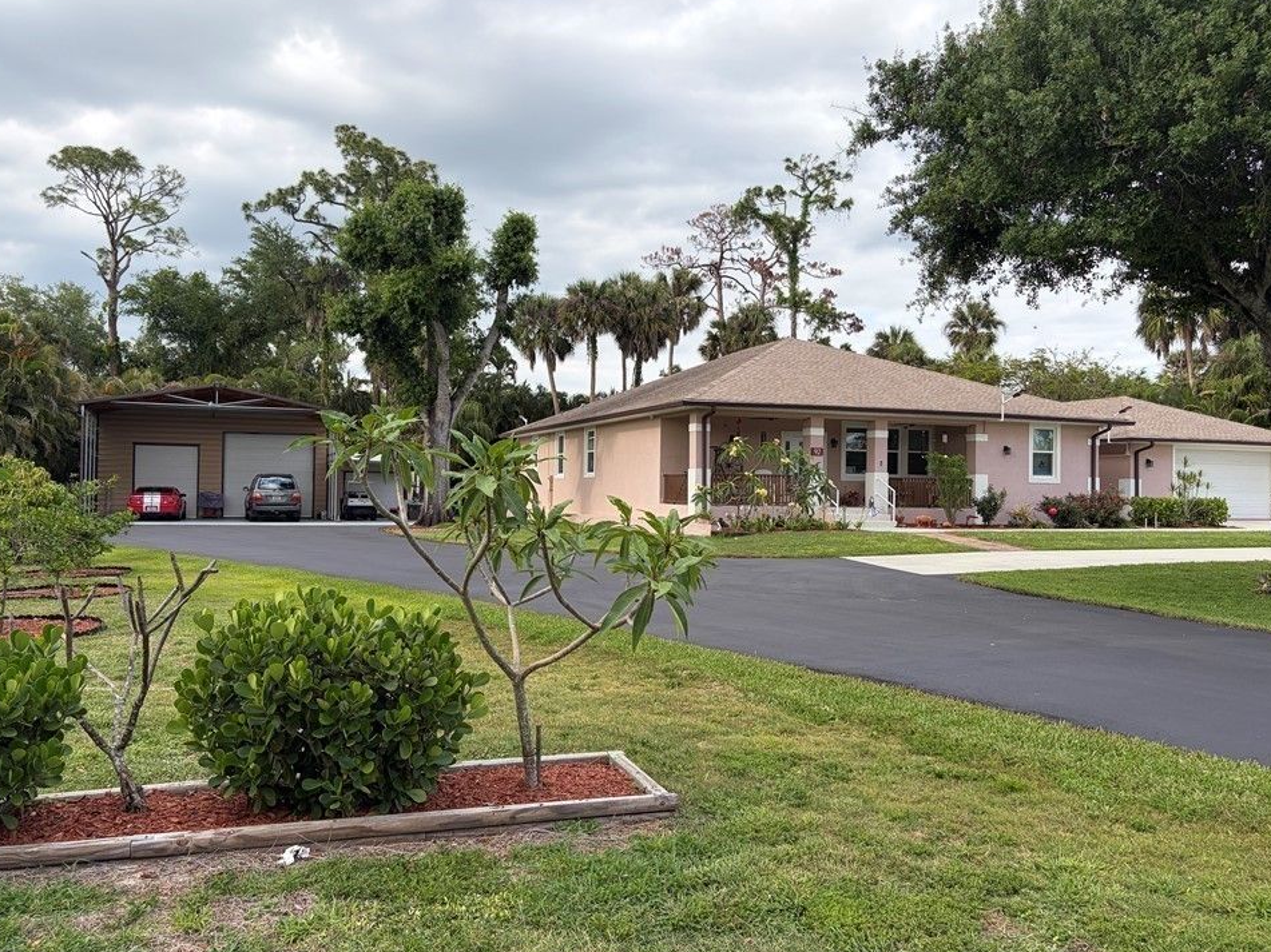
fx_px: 1028
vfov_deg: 49.7
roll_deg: -0.9
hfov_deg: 63.4
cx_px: 604
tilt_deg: +1.0
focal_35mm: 28
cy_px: 474
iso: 50
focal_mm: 5.96
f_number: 1.6
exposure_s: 1/1081
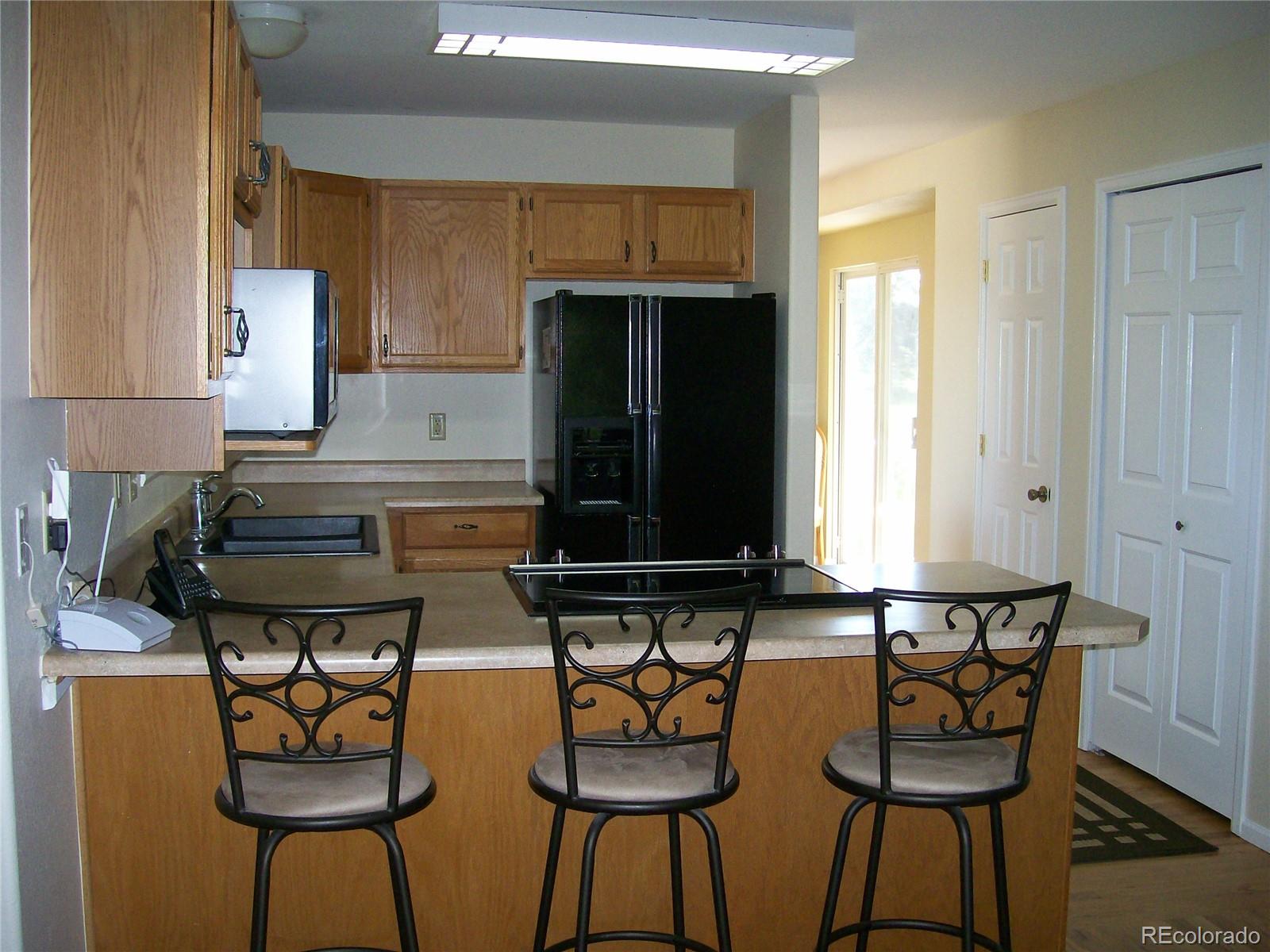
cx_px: 635
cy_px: 476
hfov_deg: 51.4
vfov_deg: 39.7
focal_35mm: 36
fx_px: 1321
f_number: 2.7
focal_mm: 6
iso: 140
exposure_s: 1/64
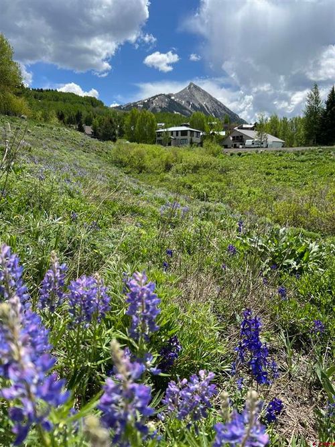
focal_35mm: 26
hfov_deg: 53.0
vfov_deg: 67.3
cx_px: 168
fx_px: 336
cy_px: 224
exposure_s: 1/3704
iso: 50
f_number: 1.5
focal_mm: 5.7
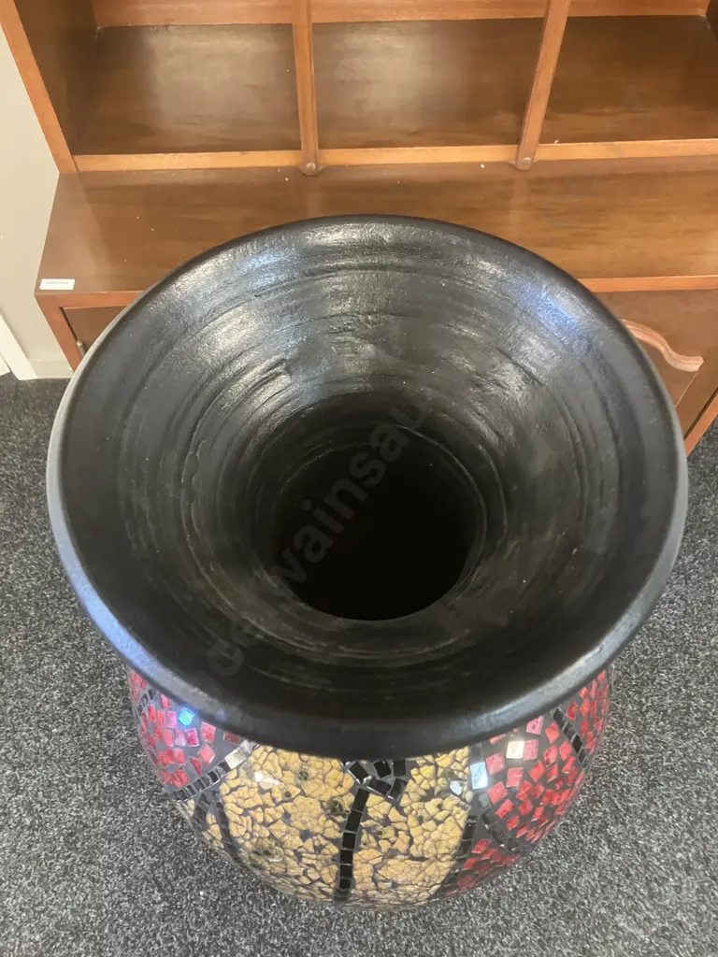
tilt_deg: -60.4
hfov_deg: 49.7
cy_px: 478
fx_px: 774
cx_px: 359
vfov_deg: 63.4
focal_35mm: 28
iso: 500
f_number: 1.8
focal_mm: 3.99
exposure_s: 1/25
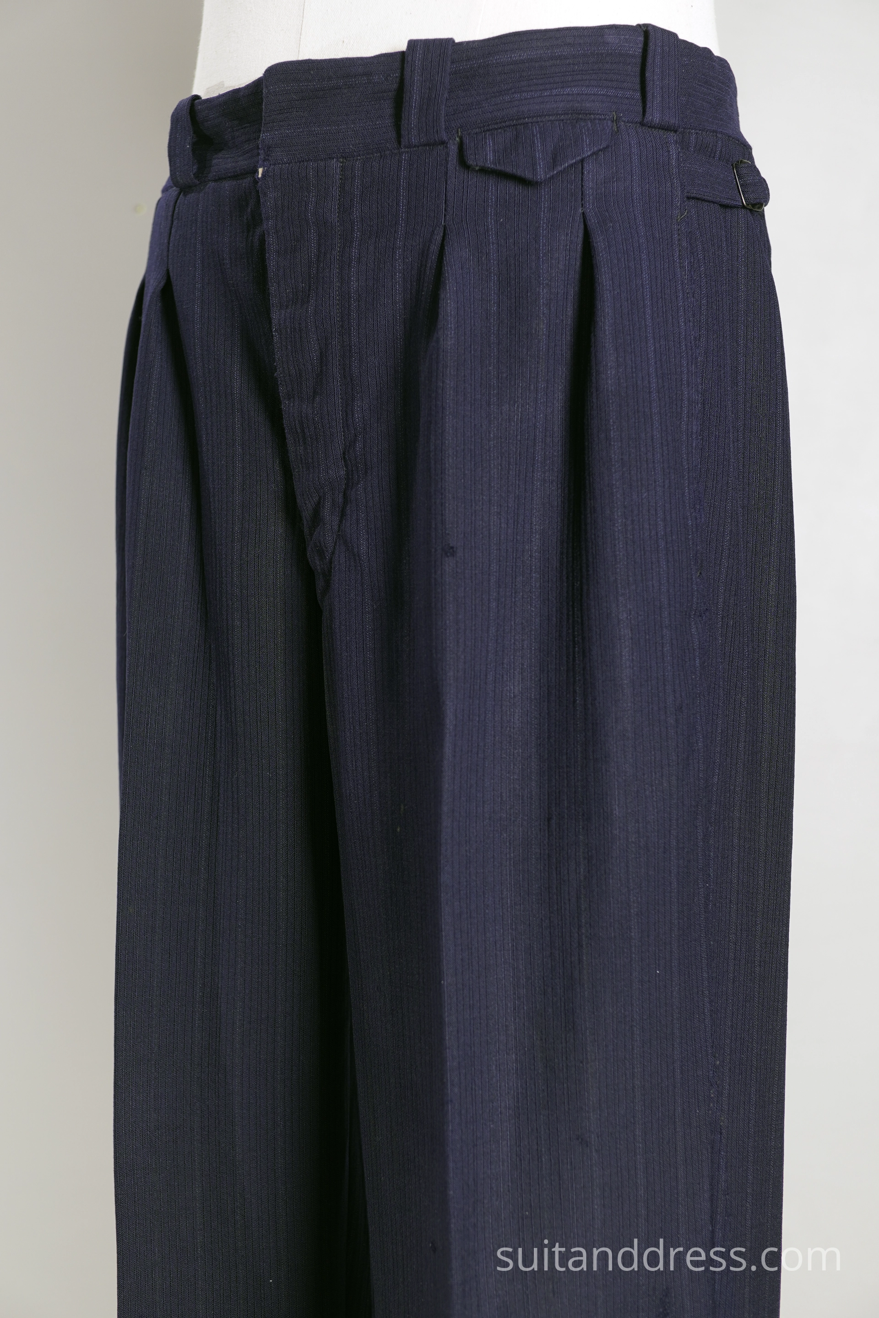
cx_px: 440
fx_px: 1758
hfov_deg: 28.1
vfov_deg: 41.1
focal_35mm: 48
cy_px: 659
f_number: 2.8
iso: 200
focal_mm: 32
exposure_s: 1/40
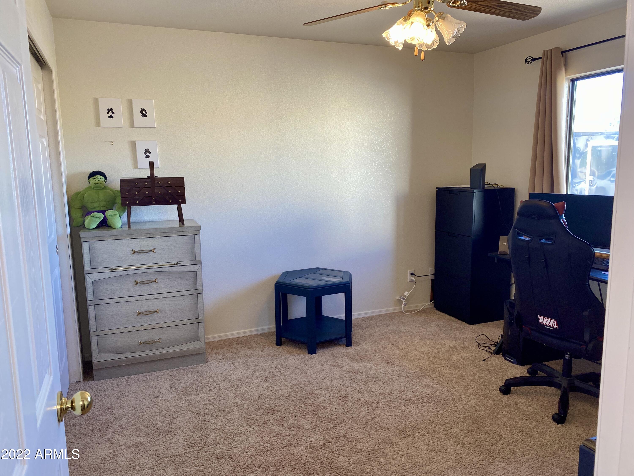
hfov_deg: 67.3
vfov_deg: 53.1
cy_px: 238
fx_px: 476
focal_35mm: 26
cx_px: 317
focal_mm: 4.25
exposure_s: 1/120
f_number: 1.8
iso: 100
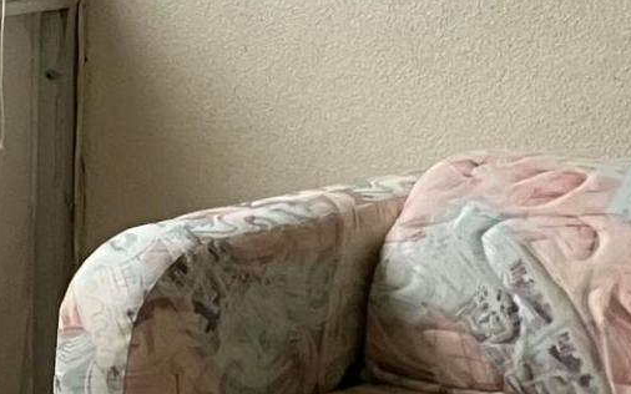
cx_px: -812
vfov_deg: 7.7
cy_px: -74
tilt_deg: -5.3
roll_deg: +0.2
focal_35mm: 169
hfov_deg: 10.8
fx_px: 2906
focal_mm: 3.99
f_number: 1.8
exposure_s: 1/83
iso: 80
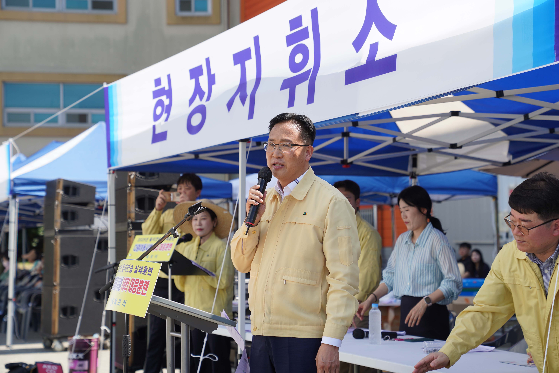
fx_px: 1087
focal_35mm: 70
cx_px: 280
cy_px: 186
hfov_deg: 28.8
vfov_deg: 19.5
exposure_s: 1/640
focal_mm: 70
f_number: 4
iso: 125
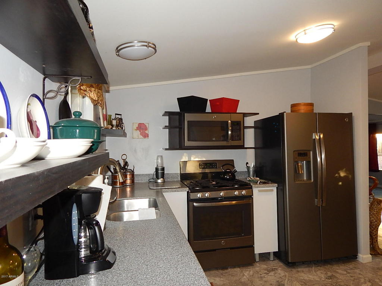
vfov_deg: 58.9
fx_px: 254
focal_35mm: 23
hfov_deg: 73.9
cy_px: 143
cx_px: 191
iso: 200
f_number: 3
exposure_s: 1/30
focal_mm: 4
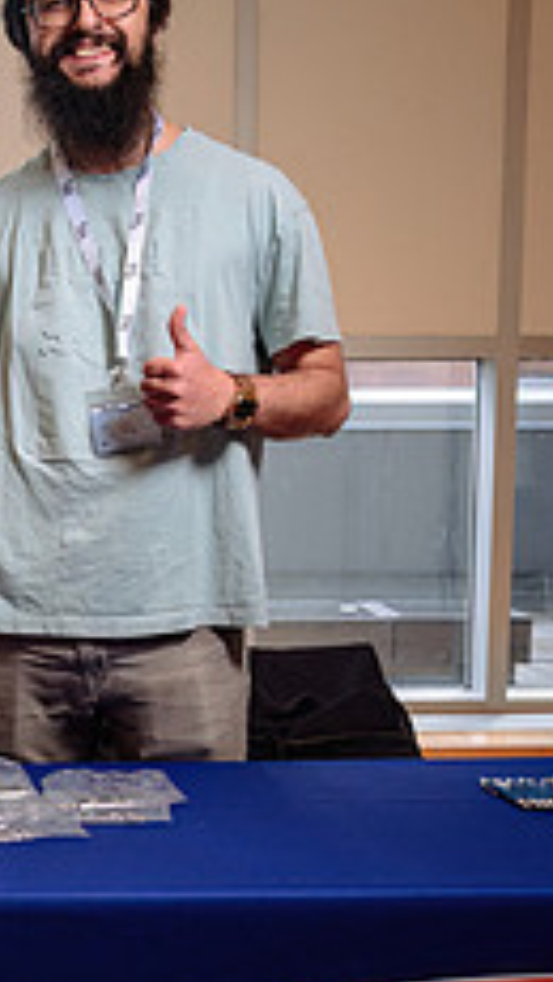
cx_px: 36
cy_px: 648
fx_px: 1772
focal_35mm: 68
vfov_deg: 30.8
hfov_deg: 17.4
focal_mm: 24
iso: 640
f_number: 4
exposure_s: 1/200
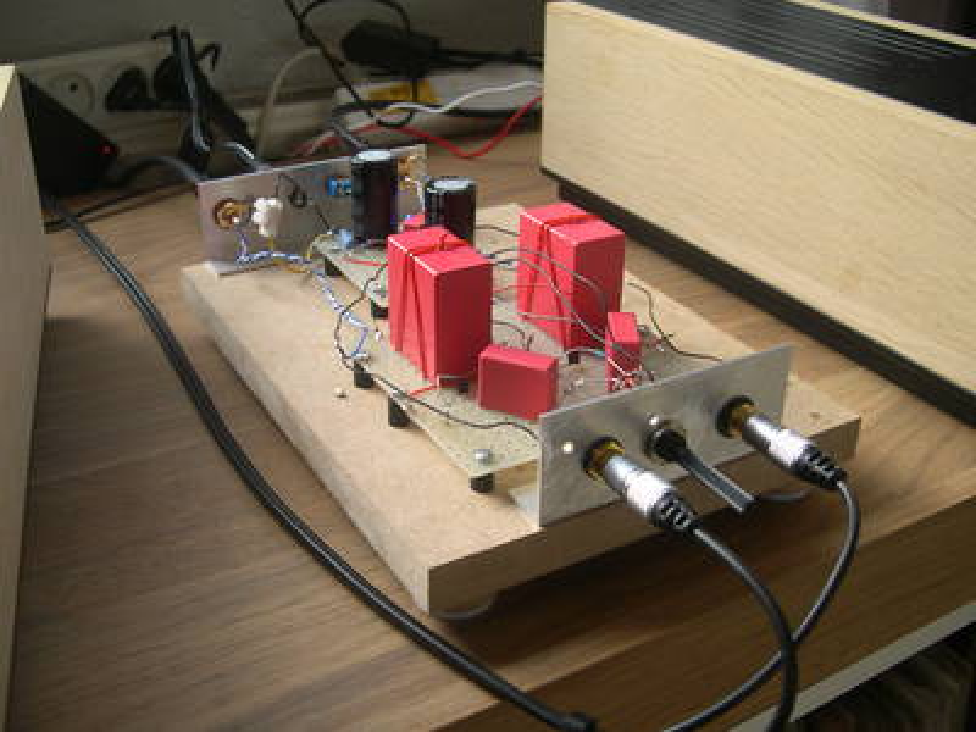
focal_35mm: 38
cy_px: 366
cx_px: 488
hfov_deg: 49.0
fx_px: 1071
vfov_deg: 37.7
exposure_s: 1/27.1
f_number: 2.8
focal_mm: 8
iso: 100
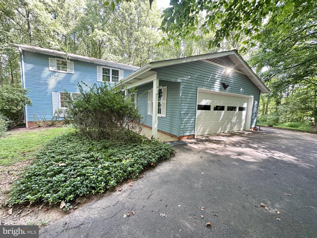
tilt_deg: -4.9
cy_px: 119
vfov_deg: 85.7
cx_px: 158
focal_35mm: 14
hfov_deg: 102.1
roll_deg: -1.5
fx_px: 128
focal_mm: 2.22
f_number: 2.2
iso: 160
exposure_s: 1/120
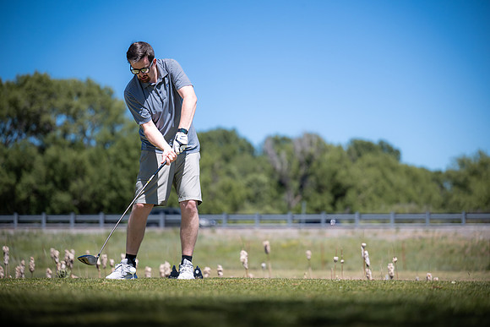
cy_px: 165
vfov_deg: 11.3
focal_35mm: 122
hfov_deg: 16.8
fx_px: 1654
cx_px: 248
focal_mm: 120
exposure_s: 1/16000
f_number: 2.8
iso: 1000
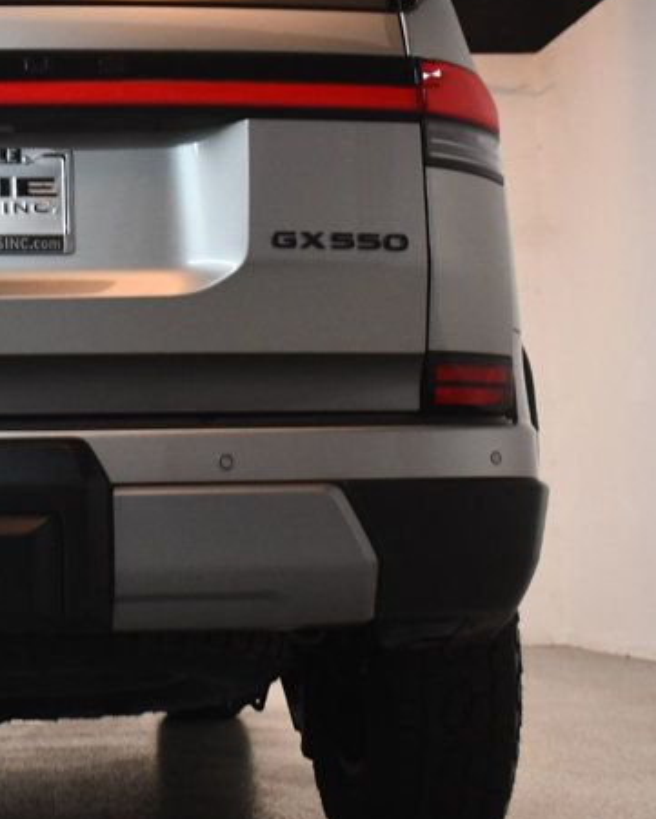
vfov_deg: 22.9
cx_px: -7
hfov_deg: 18.0
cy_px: 301
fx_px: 2014
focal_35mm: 83
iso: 1600
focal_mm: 26
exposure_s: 1/125
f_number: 3.8
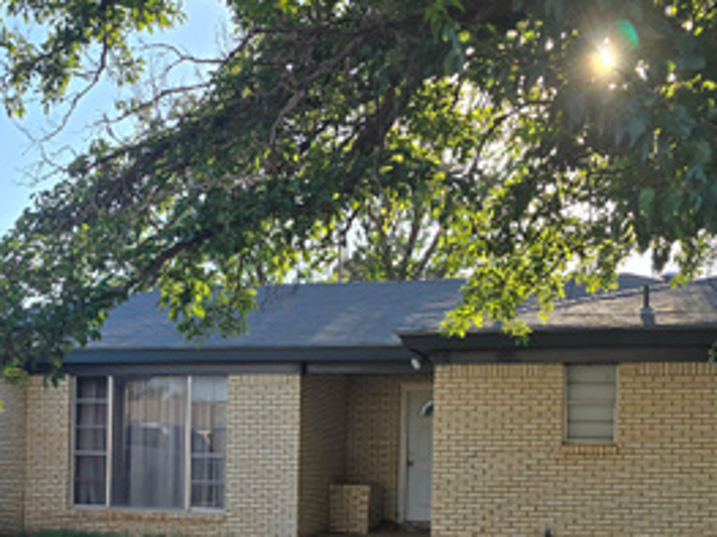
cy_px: 488
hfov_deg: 34.1
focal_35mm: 56
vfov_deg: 25.3
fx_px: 1159
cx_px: 256
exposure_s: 1/410
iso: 12
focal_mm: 6.3
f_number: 1.7
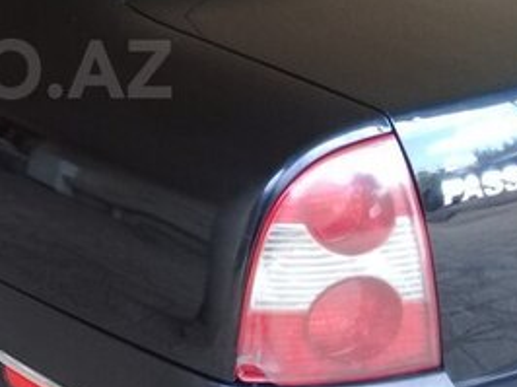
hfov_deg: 24.0
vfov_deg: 18.9
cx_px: -27
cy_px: 69
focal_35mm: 77
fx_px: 1149
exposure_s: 1/40
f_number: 2.2
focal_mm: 3.3
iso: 64
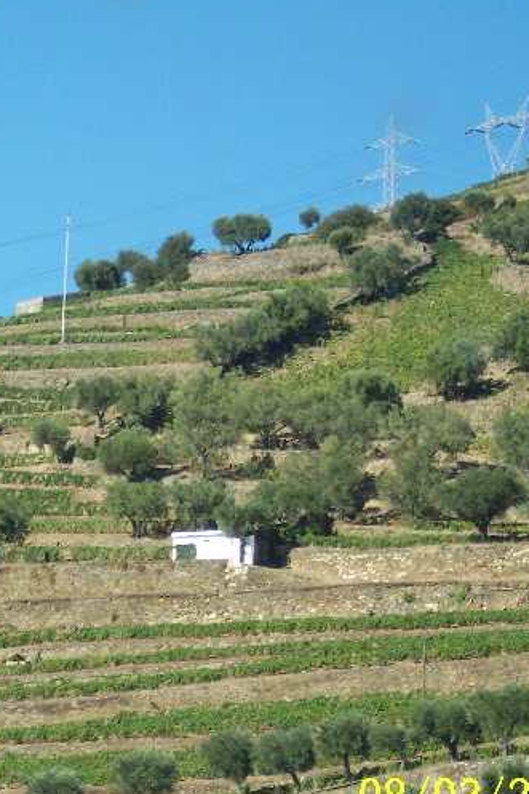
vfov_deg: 10.8
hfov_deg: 7.2
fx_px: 4213
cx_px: 30
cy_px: 438
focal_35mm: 191
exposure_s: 1/500
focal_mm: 24
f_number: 4.8
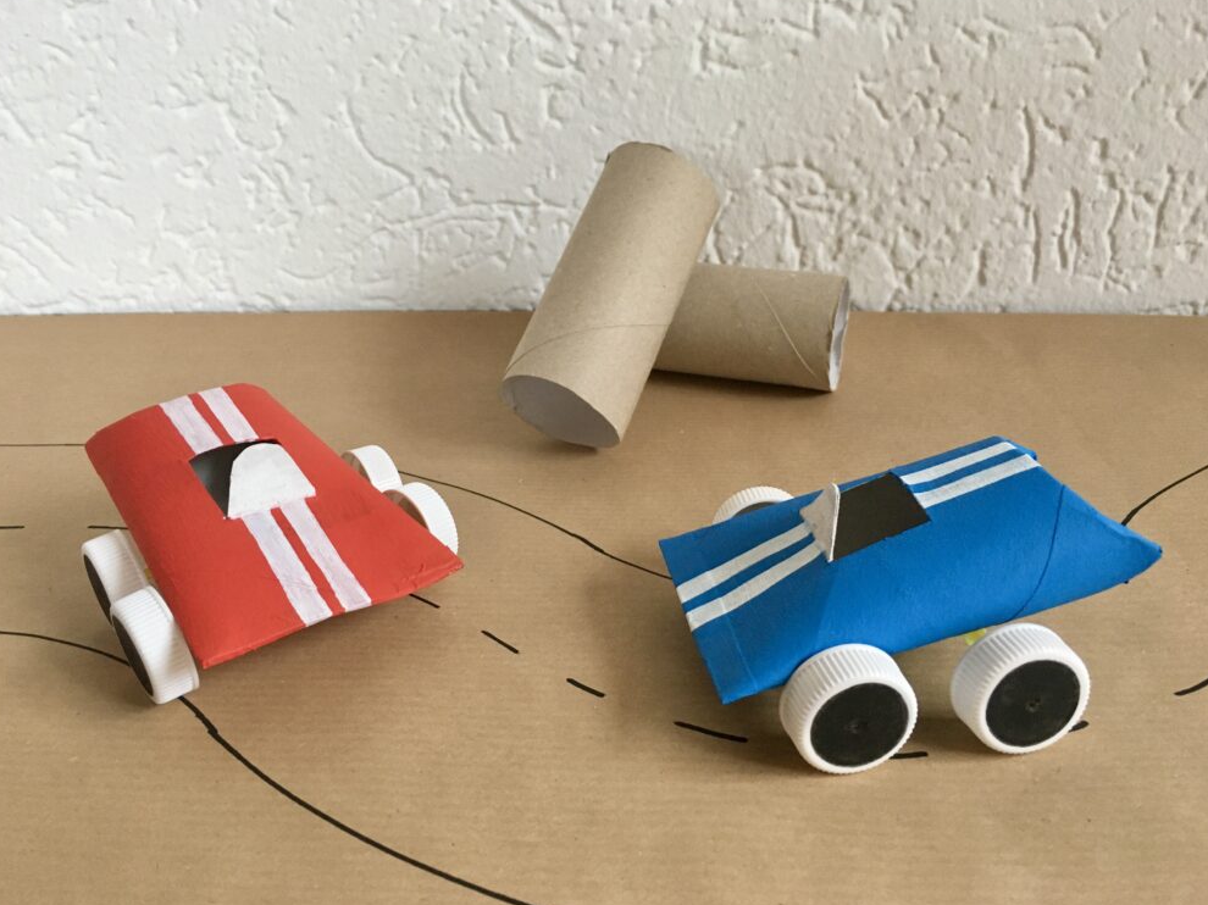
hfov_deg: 60.0
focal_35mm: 30
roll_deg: +1.5
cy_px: 451
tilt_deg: -25.0
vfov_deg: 46.8
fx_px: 1047
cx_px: 594
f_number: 2.2
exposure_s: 1/33
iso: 160
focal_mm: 4.15
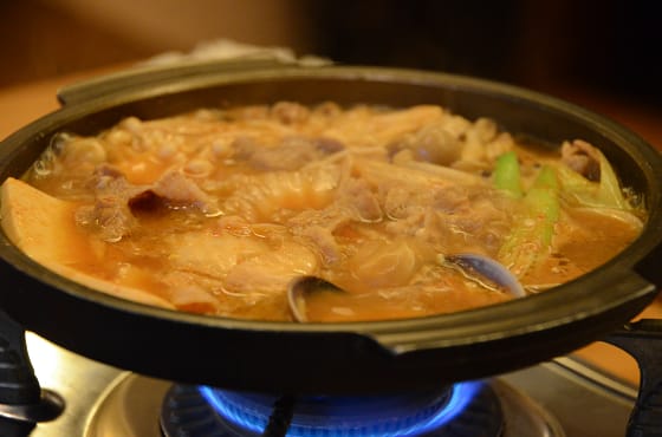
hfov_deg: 14.9
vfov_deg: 9.9
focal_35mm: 138
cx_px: 331
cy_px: 218
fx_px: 2531
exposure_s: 1/40
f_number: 5.6
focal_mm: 92
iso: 3200
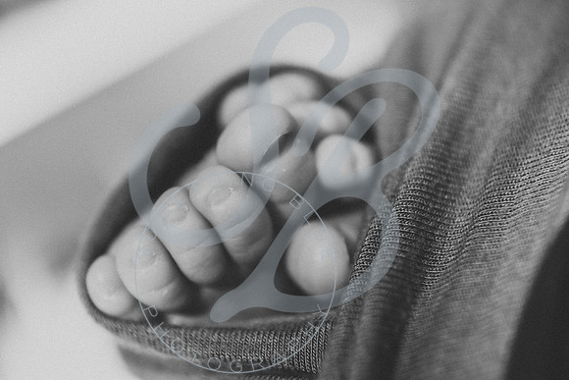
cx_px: 284
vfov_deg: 19.5
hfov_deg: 28.8
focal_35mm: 70
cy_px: 190
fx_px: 1107
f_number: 5.6
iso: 100
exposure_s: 1/125
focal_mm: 70
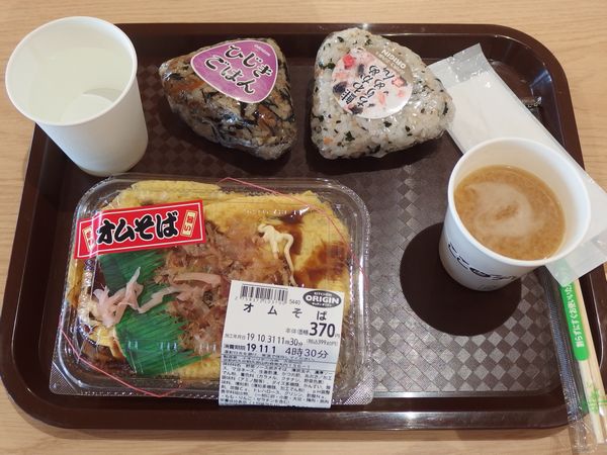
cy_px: 228
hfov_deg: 49.0
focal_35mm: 38
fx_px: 666
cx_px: 304
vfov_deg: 37.7
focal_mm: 6.8
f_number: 2.8
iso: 200
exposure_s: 1/80
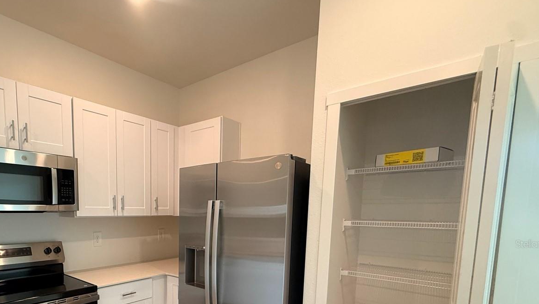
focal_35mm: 21
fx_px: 300
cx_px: 188
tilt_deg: -5.4
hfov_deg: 81.5
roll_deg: -0.7
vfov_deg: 50.4
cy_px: 244
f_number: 2.2
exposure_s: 1/120
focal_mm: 2.22
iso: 320
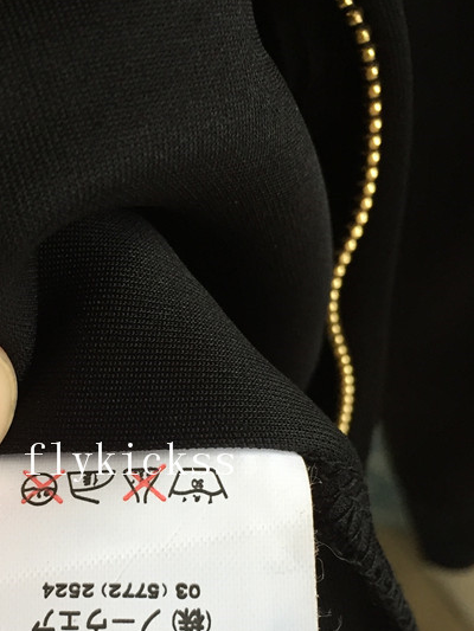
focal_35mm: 58
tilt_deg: -61.5
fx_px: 1059
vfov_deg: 32.7
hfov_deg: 25.0
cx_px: 133
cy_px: 463
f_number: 2.2
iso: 125
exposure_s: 1/33
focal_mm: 4.15
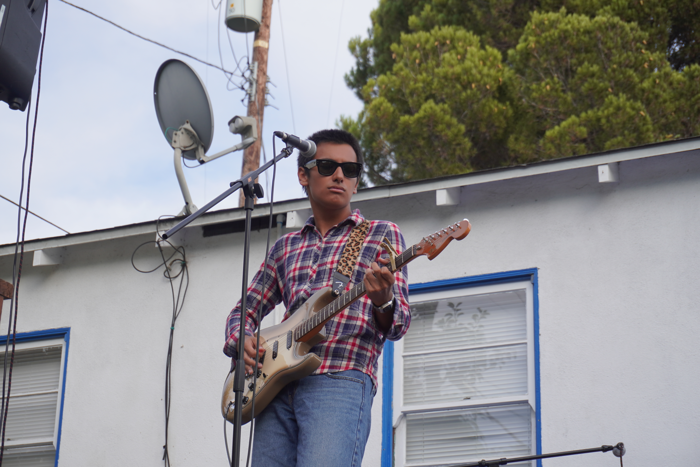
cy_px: 234
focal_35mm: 74
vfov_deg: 18.5
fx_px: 1429
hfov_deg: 27.5
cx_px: 350
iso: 100
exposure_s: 1/160
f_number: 5.6
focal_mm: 49
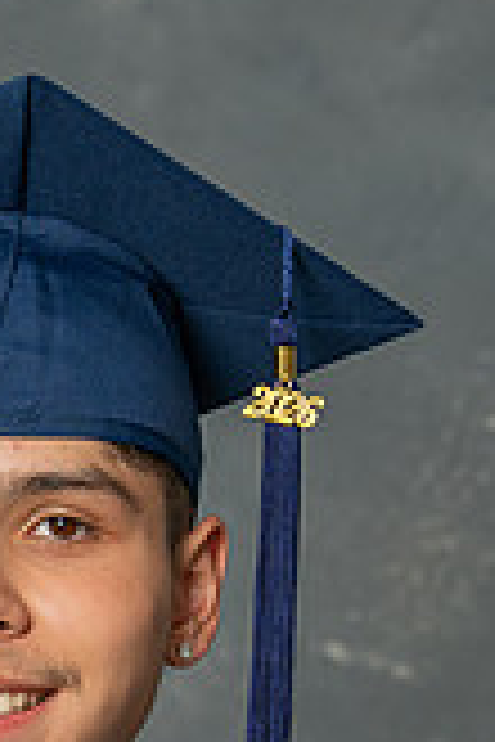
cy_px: 986
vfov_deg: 6.0
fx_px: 7053
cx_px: -152
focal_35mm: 342
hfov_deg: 4.0
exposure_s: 1/200
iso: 200
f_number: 4
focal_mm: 68
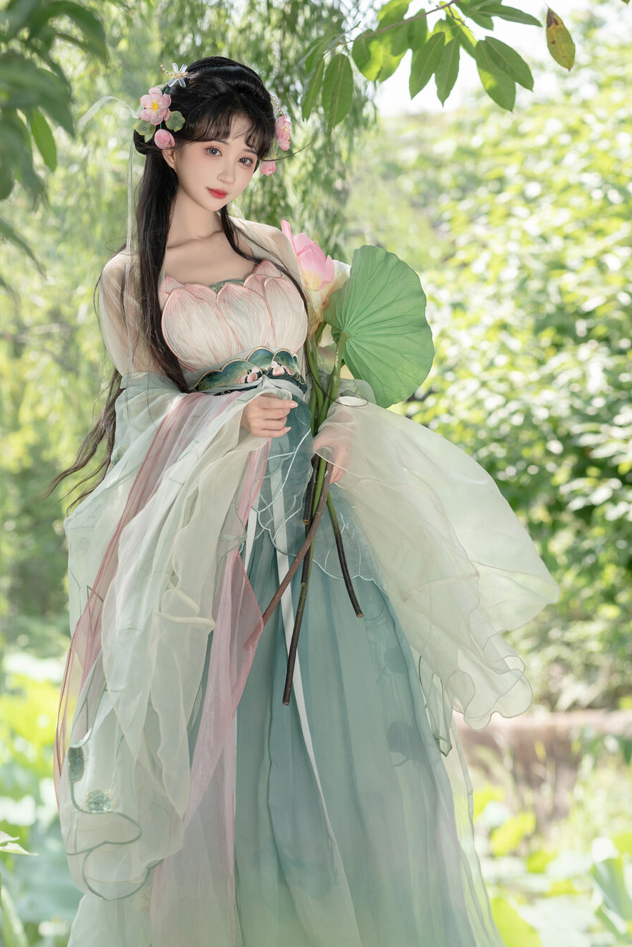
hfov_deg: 11.9
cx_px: 293
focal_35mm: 115
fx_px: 3027
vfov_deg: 17.8
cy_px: 433
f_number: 3.5
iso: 100
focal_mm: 85
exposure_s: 1/160
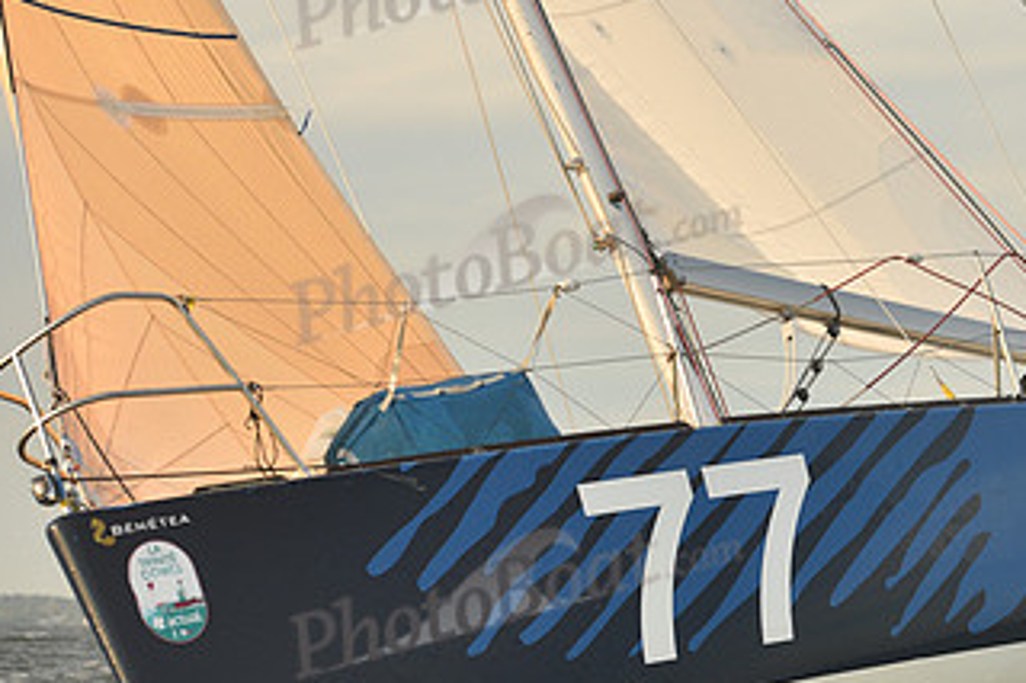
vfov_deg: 8.2
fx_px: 4757
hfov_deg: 12.2
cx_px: 911
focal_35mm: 167
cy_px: 383
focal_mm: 92
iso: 250
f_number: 4.5
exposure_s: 1/640
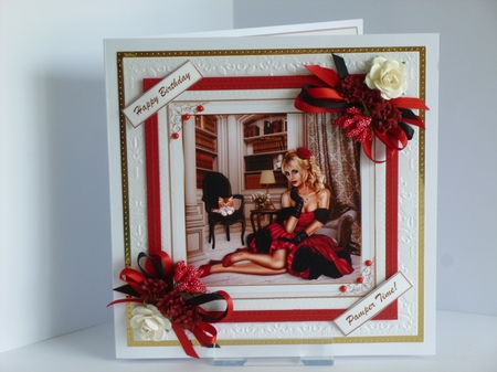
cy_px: 186
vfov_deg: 16.0
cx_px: 248
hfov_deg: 21.3
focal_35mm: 92
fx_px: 1320
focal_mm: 16.5
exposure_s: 1/80
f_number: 5.2
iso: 200
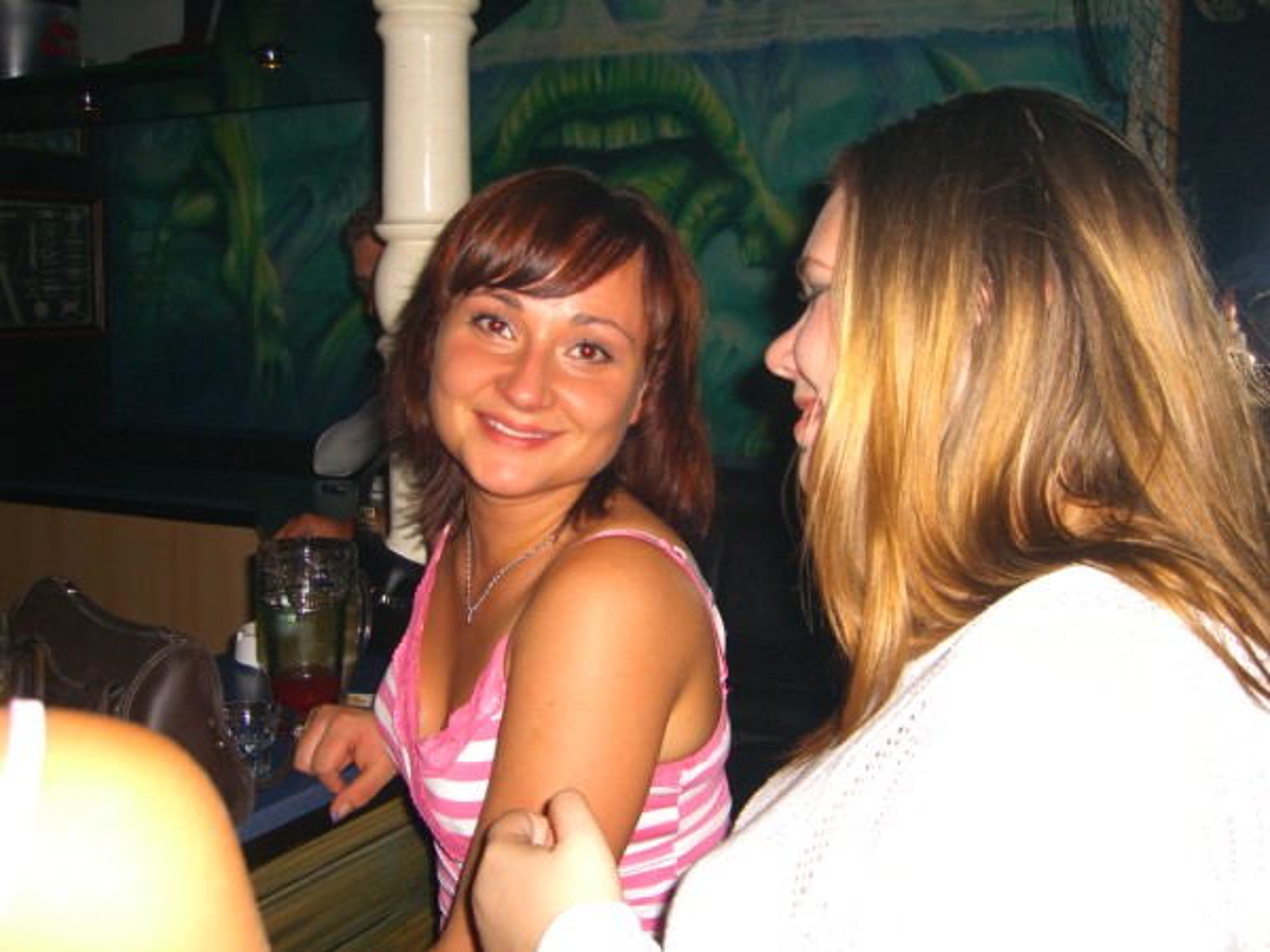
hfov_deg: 49.0
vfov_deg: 37.7
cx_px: 635
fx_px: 1394
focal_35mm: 38
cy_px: 476
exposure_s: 1/60
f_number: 2.8
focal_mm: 7.9
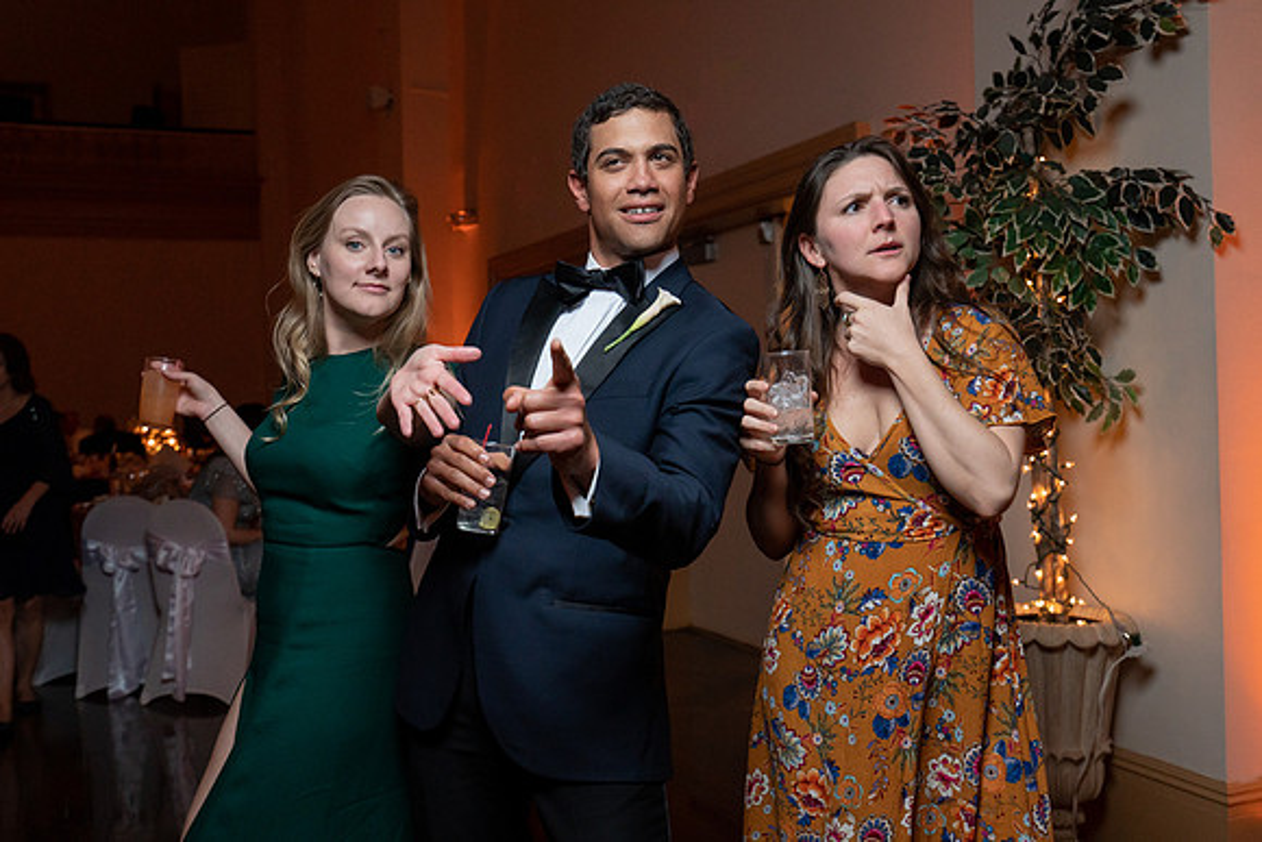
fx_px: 1325
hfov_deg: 50.9
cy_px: 423
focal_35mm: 38
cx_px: 603
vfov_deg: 35.2
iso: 2000
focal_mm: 35
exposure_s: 1/200
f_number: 4
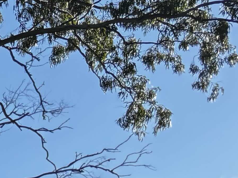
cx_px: -446
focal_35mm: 164
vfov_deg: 8.5
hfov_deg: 9.7
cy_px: 384
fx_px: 1127
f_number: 1.6
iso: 50
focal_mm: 5.96
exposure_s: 1/837
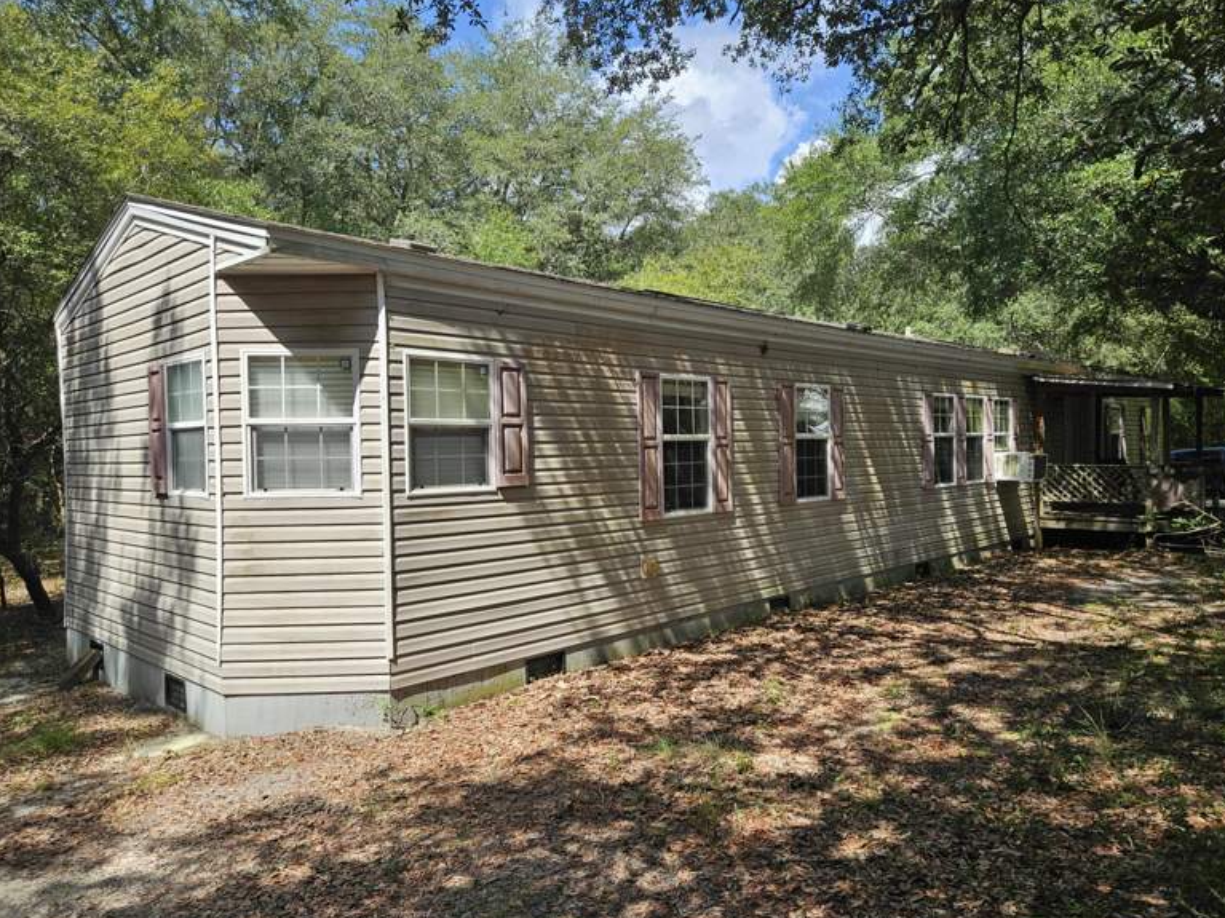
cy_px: 469
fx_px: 849
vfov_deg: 56.8
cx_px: 634
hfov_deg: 71.6
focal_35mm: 24
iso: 40
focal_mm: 5.4
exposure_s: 1/1350
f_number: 1.8
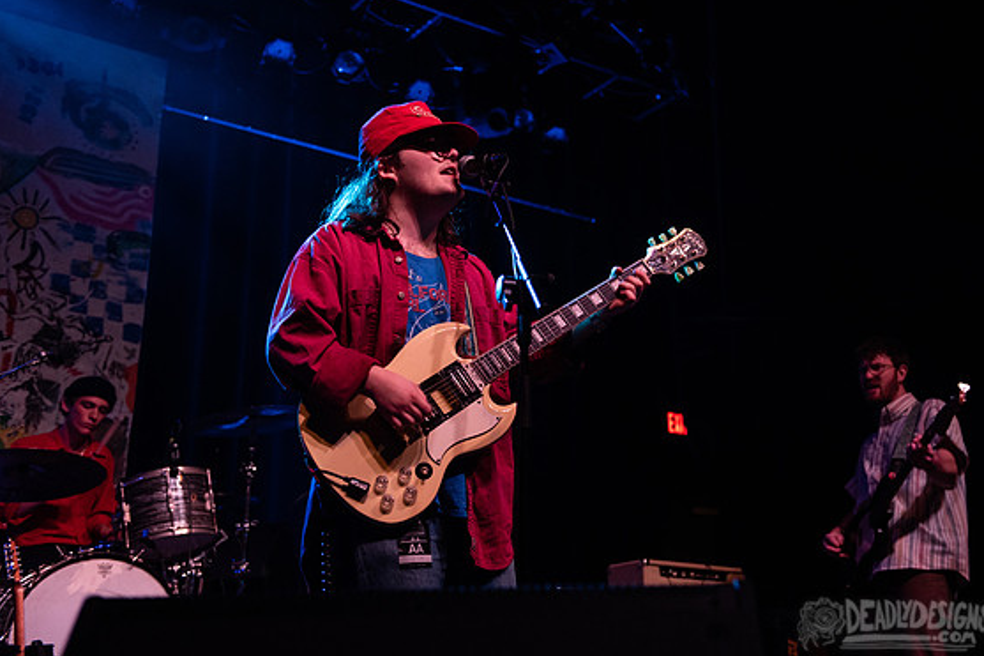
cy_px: 272
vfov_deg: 26.9
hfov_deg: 39.5
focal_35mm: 50
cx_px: 568
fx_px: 1366
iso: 2500
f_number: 3.2
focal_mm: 42
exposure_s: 1/125
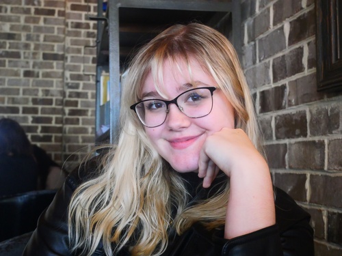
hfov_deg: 38.2
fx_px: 494
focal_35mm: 50
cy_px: 128
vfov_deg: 29.1
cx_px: 171
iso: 2500
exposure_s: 1/60
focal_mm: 25
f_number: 5.1
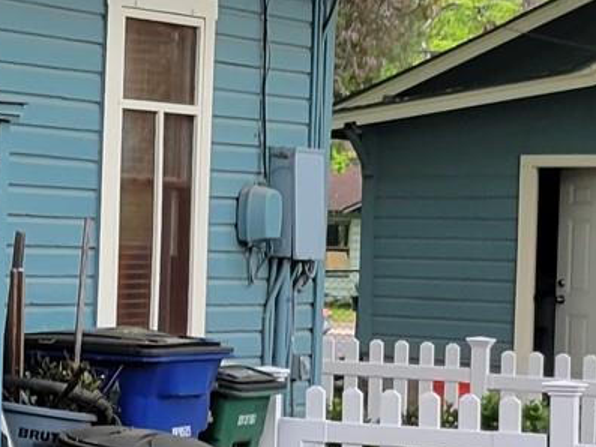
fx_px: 2308
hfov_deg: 11.7
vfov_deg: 11.1
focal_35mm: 134
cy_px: 309
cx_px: -887
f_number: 1.8
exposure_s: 1/120
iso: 64
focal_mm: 5.4
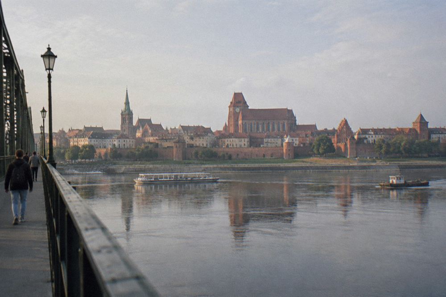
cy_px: 148
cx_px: 223
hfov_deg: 41.9
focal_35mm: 47
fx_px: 582
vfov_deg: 28.6
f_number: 10
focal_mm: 47
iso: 100
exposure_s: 1/125
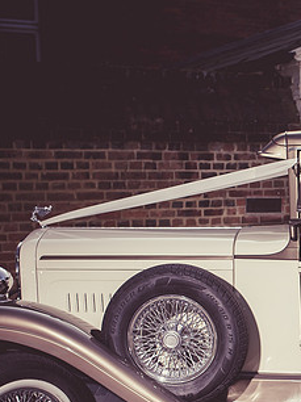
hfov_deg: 16.2
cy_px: 329
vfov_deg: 22.4
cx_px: 396
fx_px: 998
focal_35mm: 86
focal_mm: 35
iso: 100
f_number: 2.8
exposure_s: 1/1600
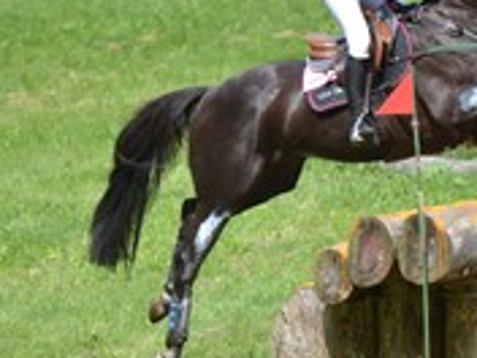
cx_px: 412
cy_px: 213
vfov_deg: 3.7
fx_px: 5553
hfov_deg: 4.9
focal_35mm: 403
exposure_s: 1/8000
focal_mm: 110
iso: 560
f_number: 2.8
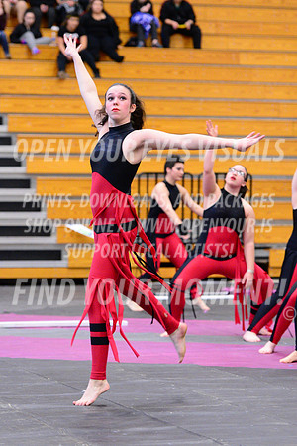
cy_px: 223
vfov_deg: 20.0
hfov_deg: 13.4
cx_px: 148
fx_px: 1262
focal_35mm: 102
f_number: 3.2
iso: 6400
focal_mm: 102
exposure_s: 1/250
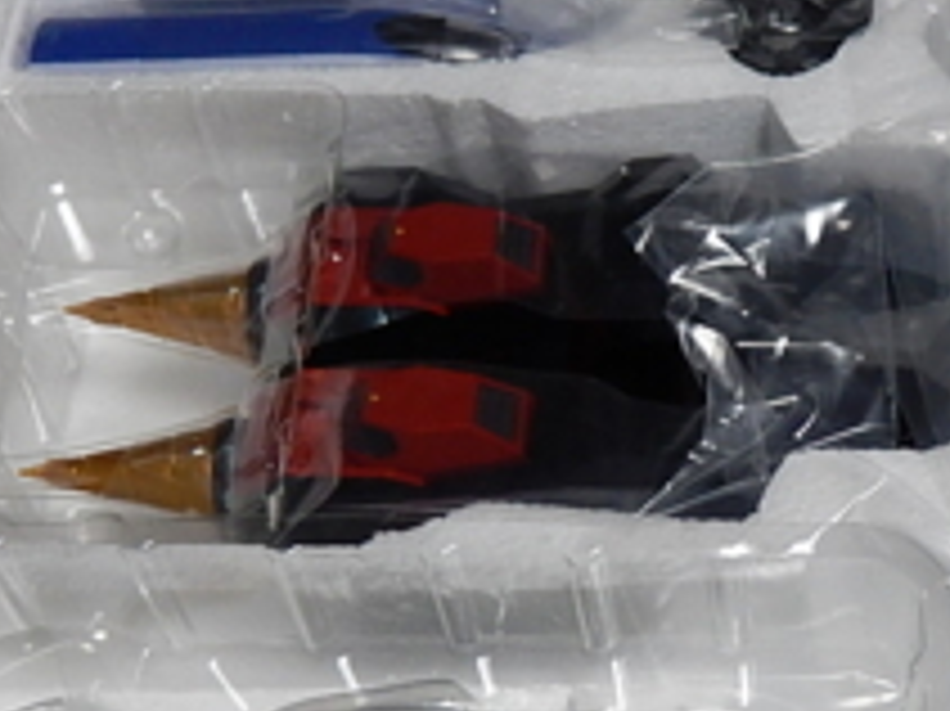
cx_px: 891
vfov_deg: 20.5
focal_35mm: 71
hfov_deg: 26.3
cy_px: 562
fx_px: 1947
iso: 280
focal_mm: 4.5
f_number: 3.4
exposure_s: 1/30
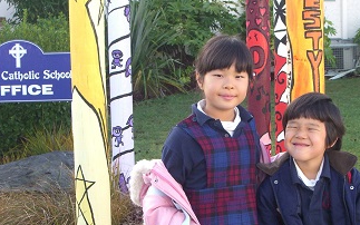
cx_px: 246
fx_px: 1050
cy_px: 156
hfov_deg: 19.4
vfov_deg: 12.2
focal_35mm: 107
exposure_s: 1/125
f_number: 5.6
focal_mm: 14.2
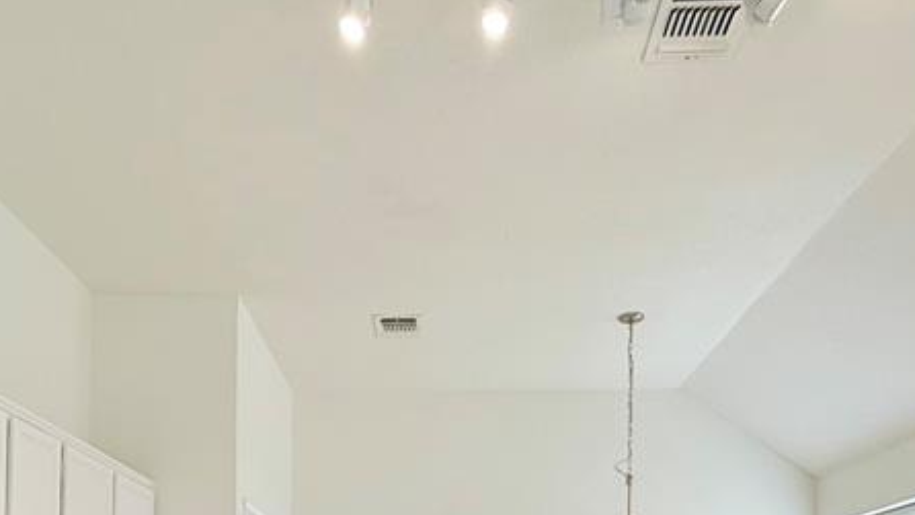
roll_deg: -0.2
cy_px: 634
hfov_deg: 56.5
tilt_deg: +0.9
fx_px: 849
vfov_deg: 28.8
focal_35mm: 35
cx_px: 416
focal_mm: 2.22
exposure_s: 1/120
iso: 80
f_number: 2.2
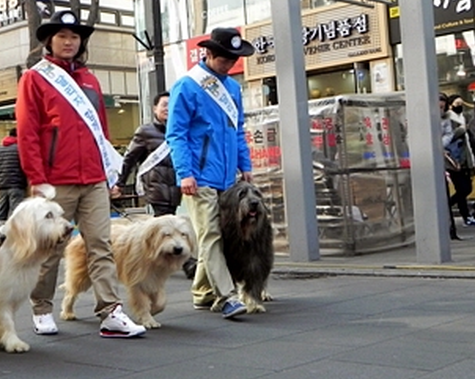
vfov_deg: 24.2
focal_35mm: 63
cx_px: 72
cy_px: 177
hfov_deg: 29.1
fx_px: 885
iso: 160
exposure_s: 1/105
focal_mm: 5.9
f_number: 4
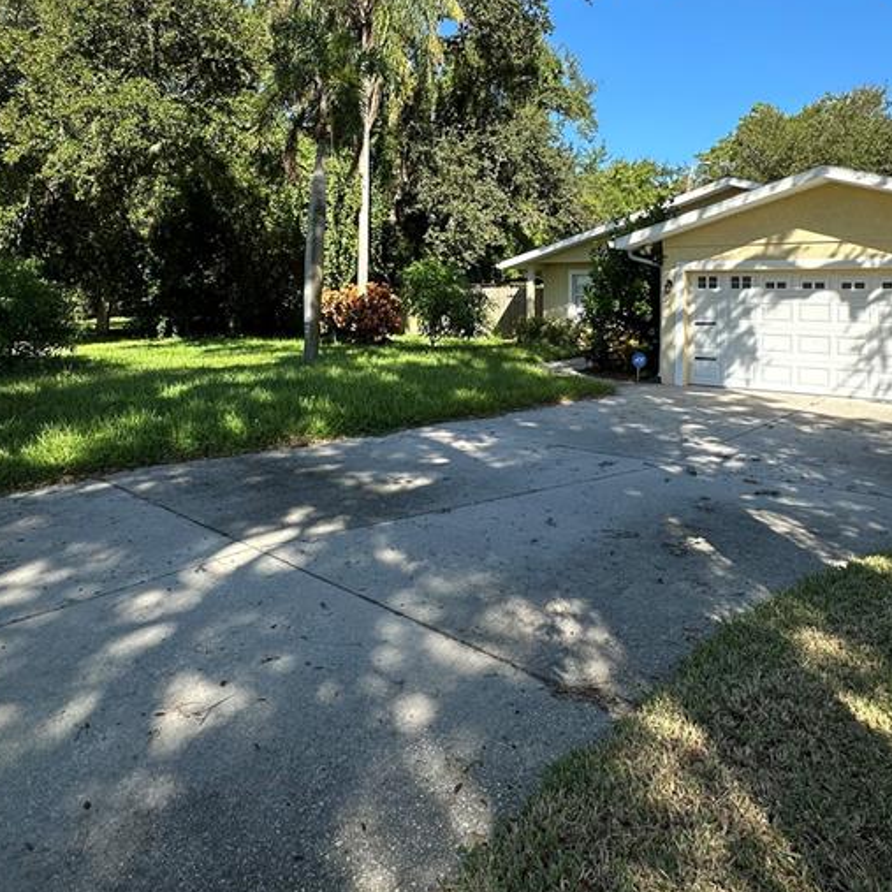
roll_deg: -0.7
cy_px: 289
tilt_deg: +1.2
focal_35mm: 25
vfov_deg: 61.2
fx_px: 729
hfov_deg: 62.8
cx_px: 486
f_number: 2.2
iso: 50
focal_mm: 2.22
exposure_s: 1/678
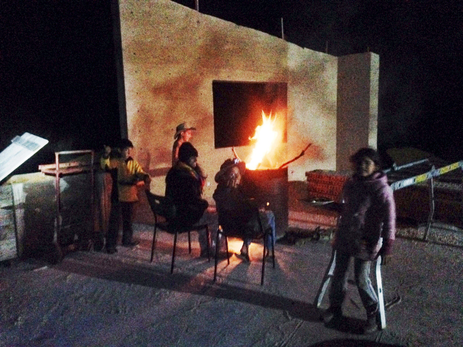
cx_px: 232
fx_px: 441
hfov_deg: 55.4
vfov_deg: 42.9
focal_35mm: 33
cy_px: 174
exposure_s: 1/15
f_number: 2.4
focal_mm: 4.12
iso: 800
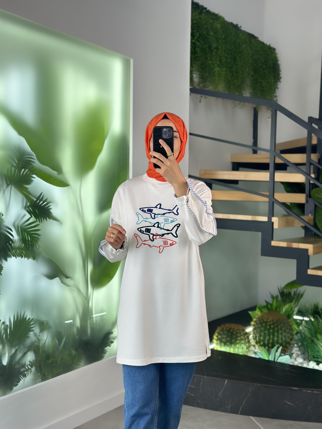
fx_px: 595
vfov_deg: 39.7
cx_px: 161
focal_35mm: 48
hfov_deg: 30.3
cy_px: 214
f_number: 1.78
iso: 80
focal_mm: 6.86
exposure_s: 1/274
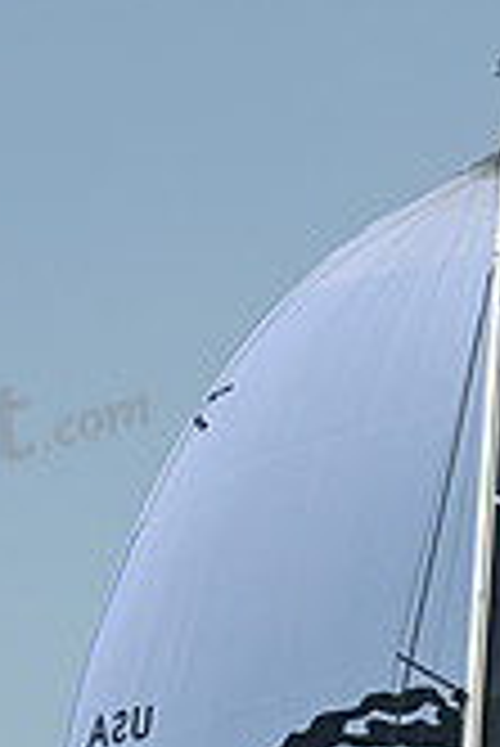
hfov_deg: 5.6
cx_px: 385
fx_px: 5072
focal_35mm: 244
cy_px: 1062
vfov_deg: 8.3
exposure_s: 1/1250
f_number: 7.1
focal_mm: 70
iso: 320
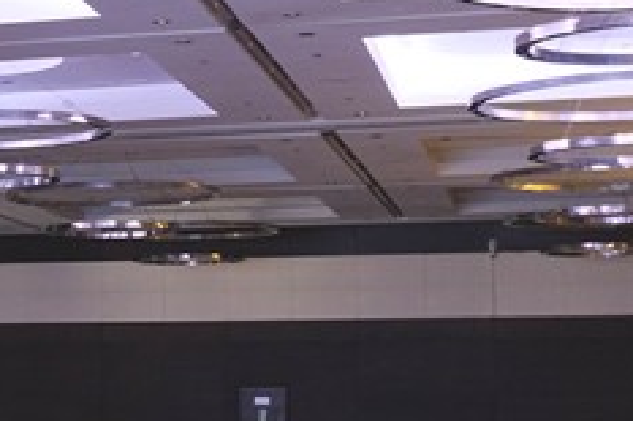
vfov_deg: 11.8
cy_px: 329
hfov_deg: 16.2
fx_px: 2038
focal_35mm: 116
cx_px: -299
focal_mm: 18.1
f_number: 4
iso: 800
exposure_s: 1/8.5
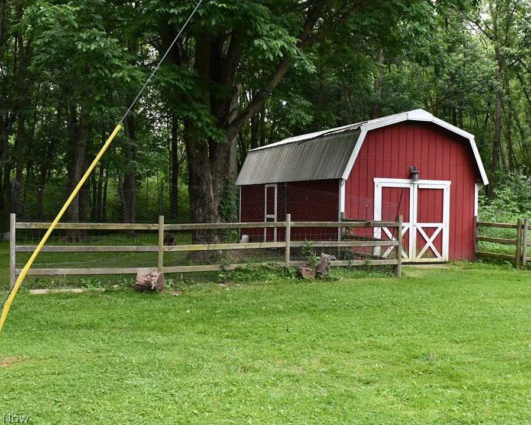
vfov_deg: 35.7
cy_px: 213
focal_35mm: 42
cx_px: 290
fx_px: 660
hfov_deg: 43.8
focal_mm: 25
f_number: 14
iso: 5000
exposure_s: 1/800
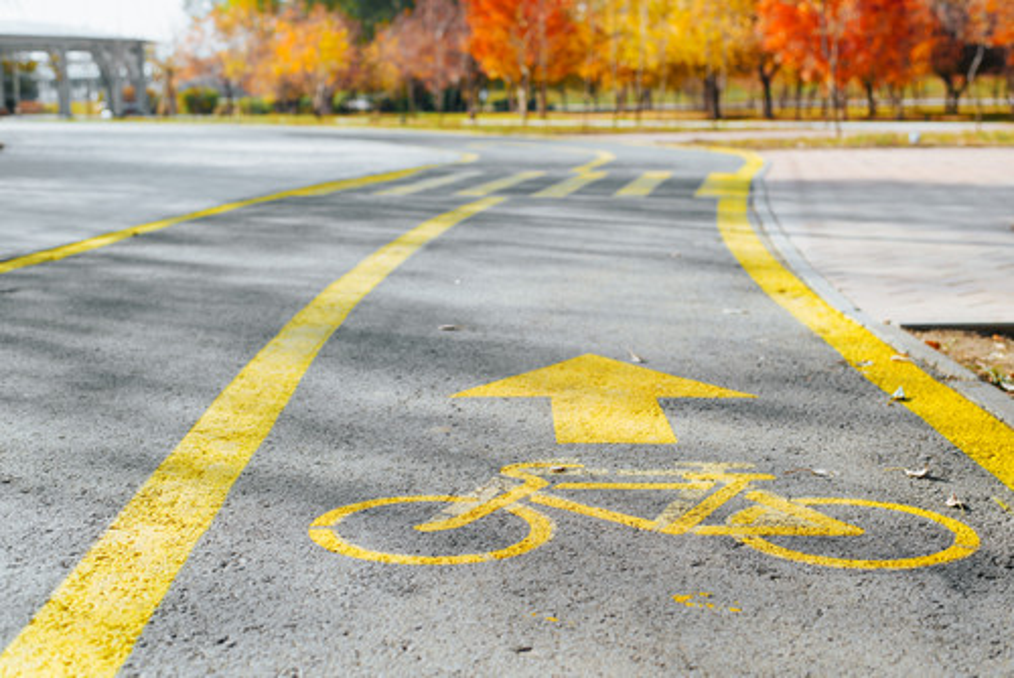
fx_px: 1409
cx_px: 507
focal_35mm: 50
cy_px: 339
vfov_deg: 27.0
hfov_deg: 39.6
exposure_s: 1/400
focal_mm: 50
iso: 100
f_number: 3.5
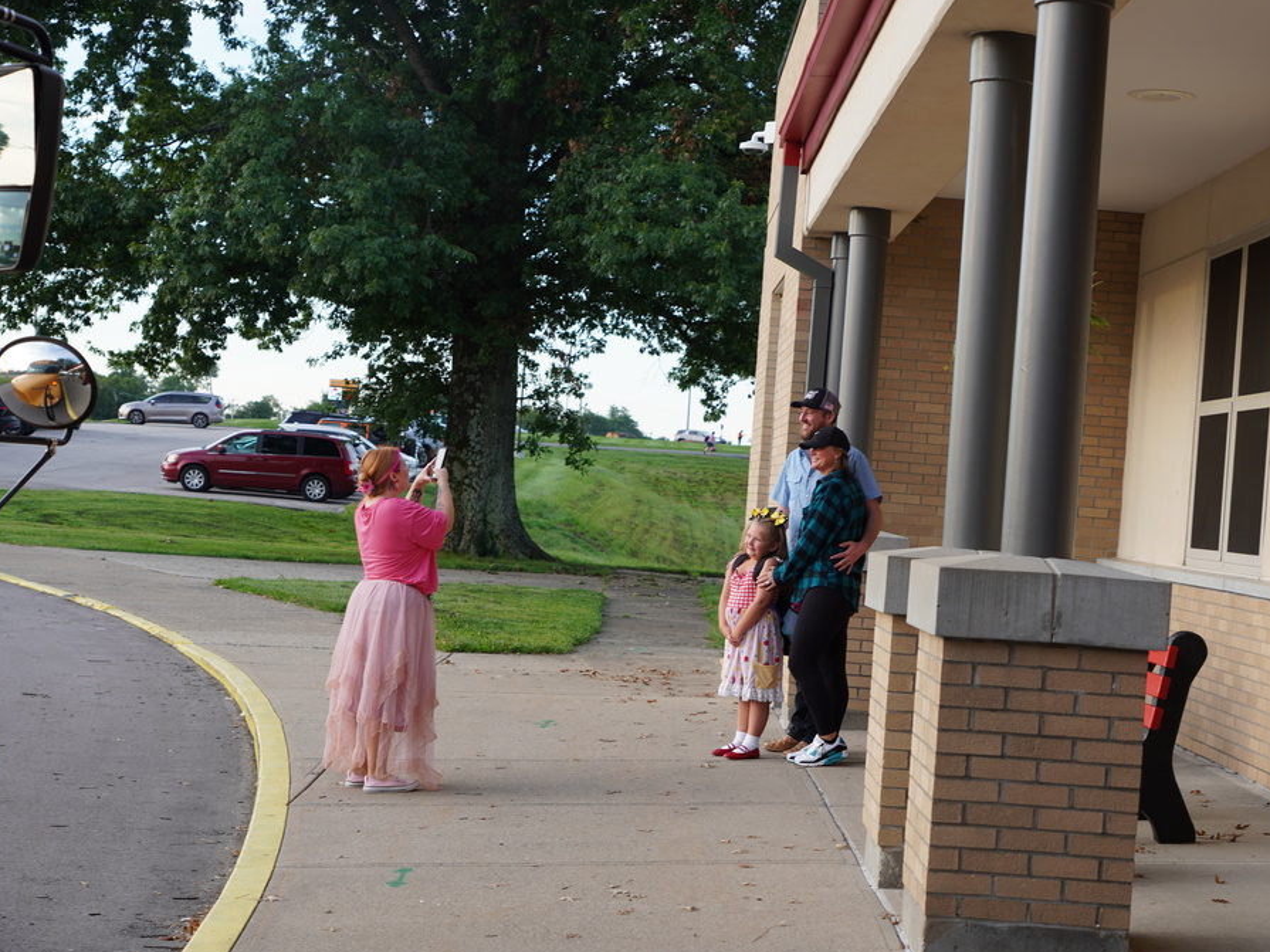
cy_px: 480
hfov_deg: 29.4
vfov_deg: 22.2
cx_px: 715
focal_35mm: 66
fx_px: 2421
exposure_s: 1/100
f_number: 4.5
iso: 100
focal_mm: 40
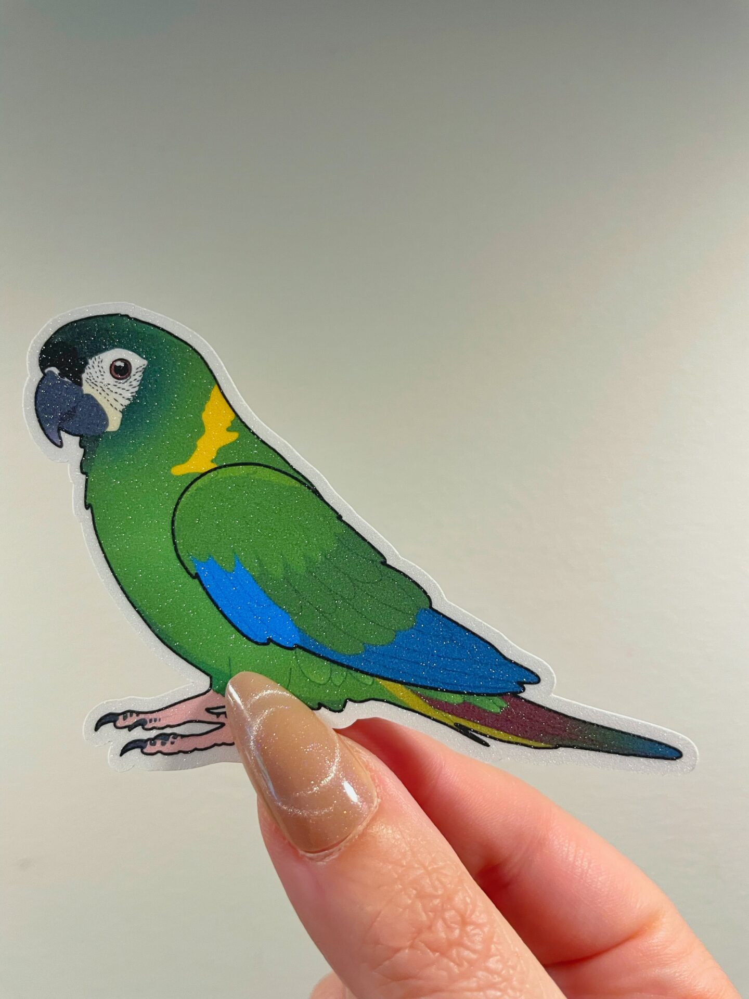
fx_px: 750
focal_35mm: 26
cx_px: 374
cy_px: 500
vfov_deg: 67.3
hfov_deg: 53.1
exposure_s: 1/75
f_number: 1.6
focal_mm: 4.2
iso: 125
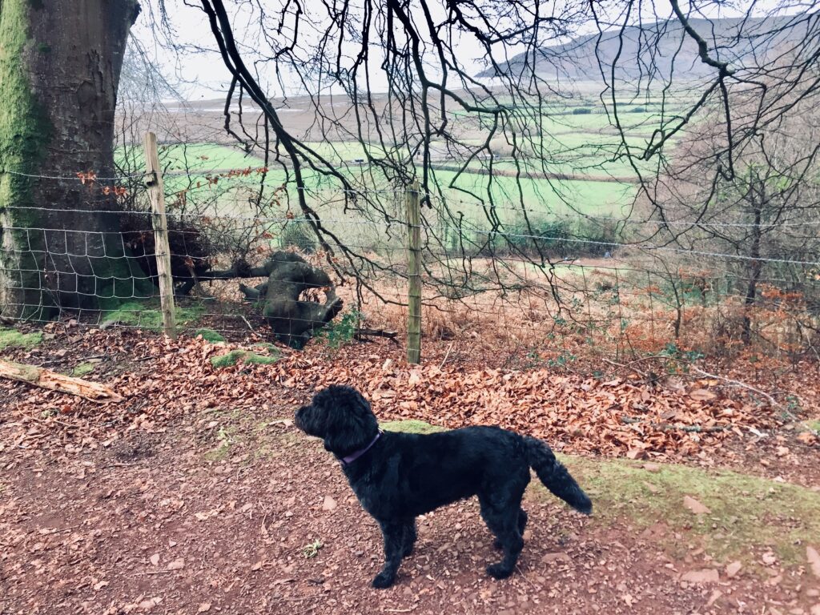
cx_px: 410
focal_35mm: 29
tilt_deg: -18.1
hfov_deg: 61.7
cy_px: 308
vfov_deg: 48.2
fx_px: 687
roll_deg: +1.3
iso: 32
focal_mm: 4.15
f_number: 2.2
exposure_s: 1/33
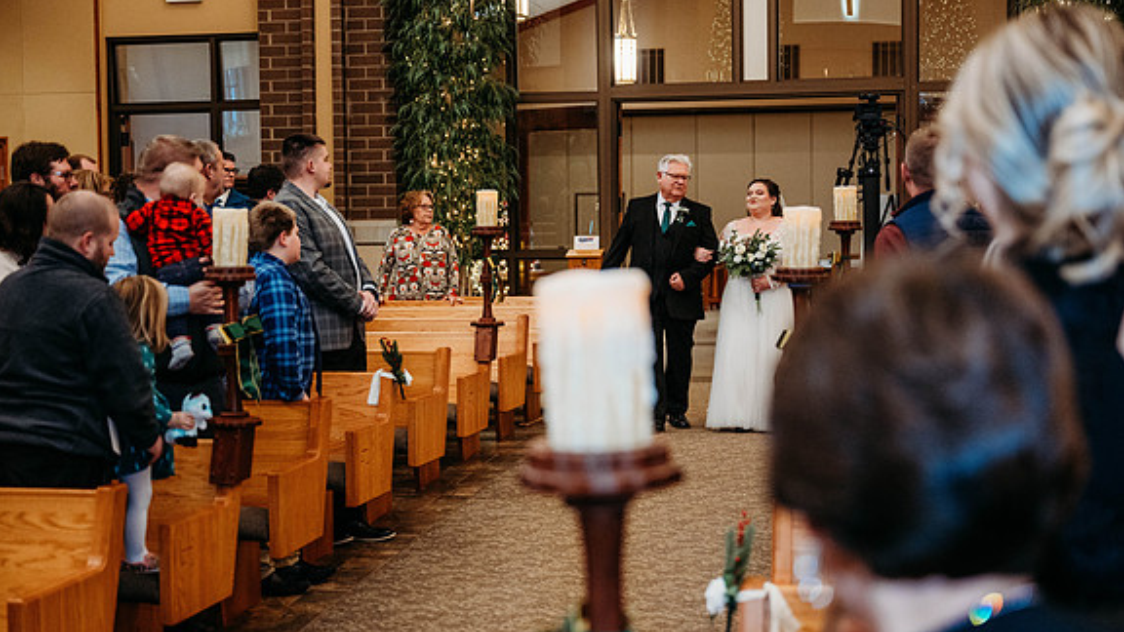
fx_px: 1699
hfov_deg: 36.6
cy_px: 325
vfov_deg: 21.1
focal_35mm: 57
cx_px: 560
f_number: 2.8
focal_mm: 54
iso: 2000
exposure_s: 1/200
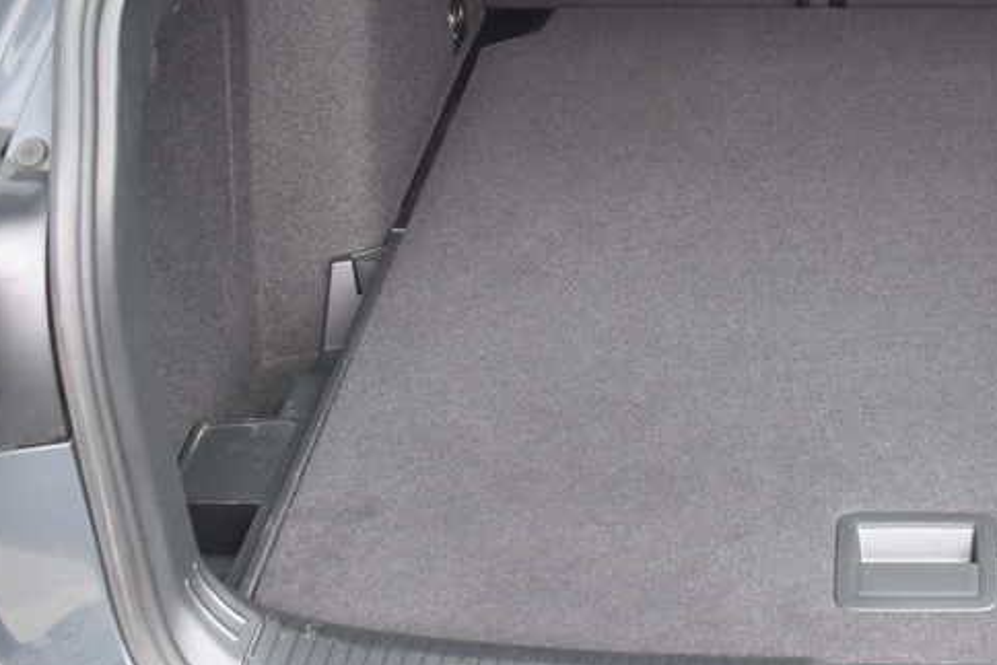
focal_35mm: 62
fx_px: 1717
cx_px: 917
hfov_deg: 30.8
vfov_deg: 21.8
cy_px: 190
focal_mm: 20
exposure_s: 1/80
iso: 400
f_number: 4.5
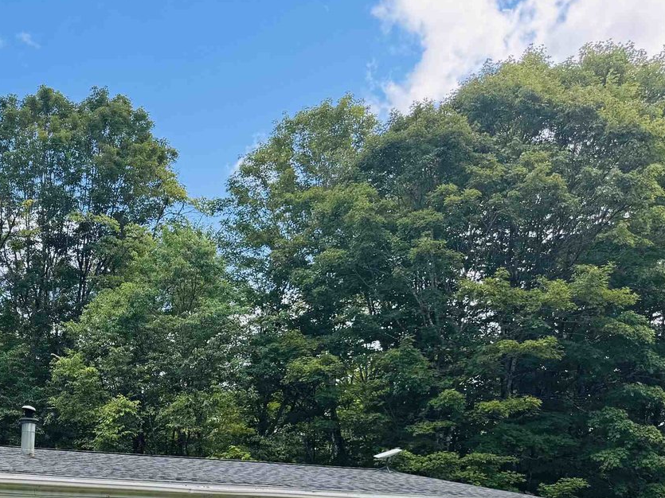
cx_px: 48
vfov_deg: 29.8
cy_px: 473
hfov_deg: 38.0
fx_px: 884
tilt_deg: +2.1
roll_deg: -1.2
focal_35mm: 46
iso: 80
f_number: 1.78
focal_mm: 6.76
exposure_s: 1/888
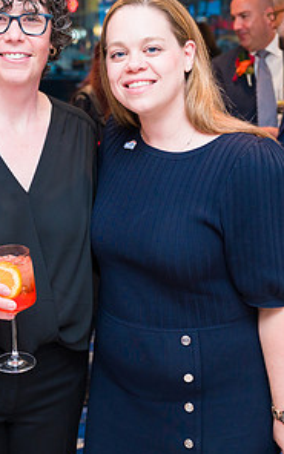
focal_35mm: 69
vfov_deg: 29.7
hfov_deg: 18.8
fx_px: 854
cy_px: 170
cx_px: 94
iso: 800
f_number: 3.2
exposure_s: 1/160
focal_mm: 34
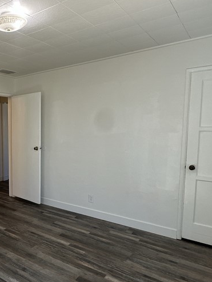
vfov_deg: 61.6
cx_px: 6
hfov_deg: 42.5
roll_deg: +0.4
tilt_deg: -5.2
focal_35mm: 29
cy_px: 148
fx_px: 237
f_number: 2.2
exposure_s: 1/120
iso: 80
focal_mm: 2.22
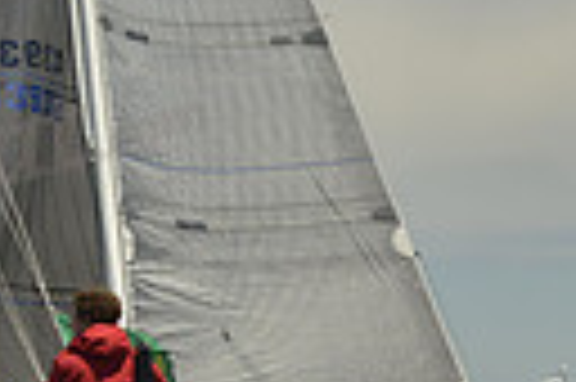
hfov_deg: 6.3
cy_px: 479
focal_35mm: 317
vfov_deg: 4.3
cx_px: -657
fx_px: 5066
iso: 280
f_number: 9
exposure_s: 1/1600
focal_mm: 70
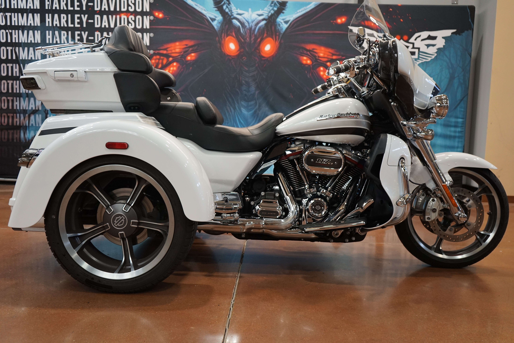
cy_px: 172
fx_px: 428
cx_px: 257
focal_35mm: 30
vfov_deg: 43.6
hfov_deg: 61.9
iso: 1000
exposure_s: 1/160
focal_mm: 30
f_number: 4
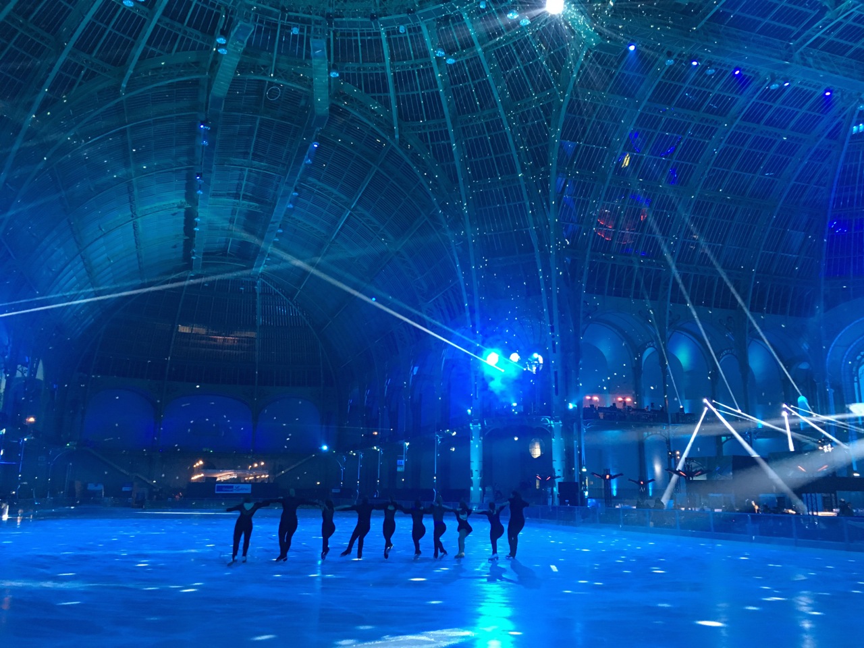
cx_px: 432
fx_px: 724
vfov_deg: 48.2
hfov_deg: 61.7
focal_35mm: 29
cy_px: 324
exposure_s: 1/17
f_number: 2.2
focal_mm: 4.15
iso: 200
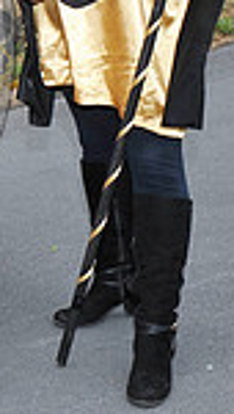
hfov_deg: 9.7
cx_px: -308
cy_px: 19
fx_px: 1240
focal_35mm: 113
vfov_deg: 18.5
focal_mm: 28
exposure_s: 1/250
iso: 400
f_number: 13
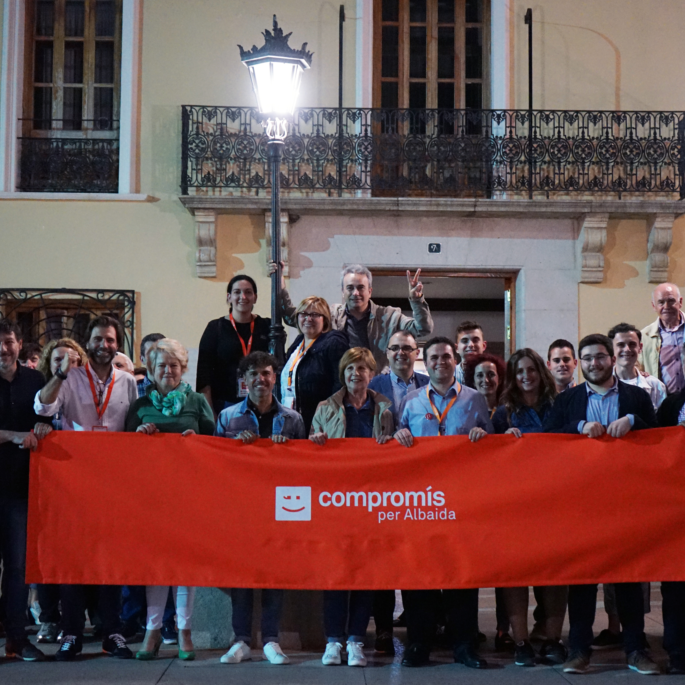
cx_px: 356
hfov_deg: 30.0
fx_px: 1276
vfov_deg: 30.0
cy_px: 342
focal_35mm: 57
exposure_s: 1/80
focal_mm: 44
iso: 6400
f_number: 4.5
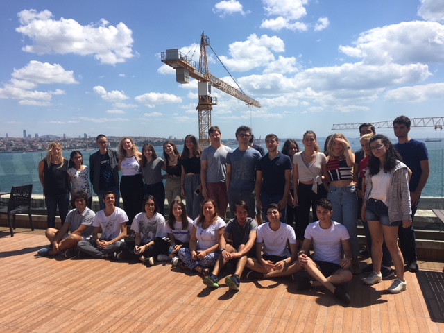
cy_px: 166
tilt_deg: -4.6
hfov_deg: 61.7
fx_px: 372
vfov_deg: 48.2
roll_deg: +1.6
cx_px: 222
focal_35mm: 29
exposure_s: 1/1923
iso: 25
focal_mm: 4.15
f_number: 2.2
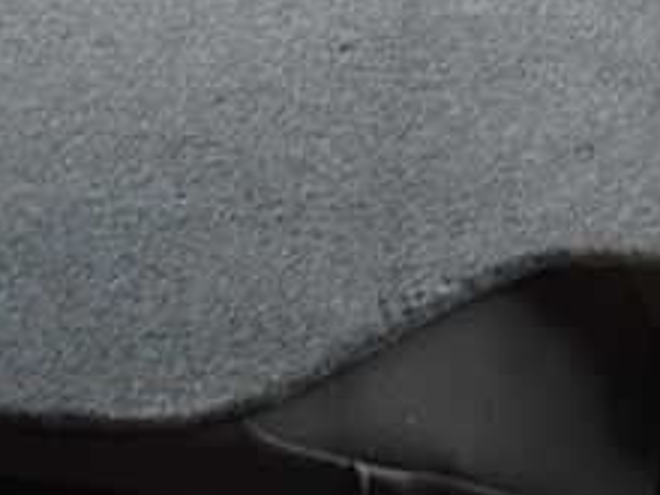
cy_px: 42
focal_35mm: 82
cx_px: 414
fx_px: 1563
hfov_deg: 23.8
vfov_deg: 17.7
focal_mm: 5.4
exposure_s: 1/30
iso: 250
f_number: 2.3
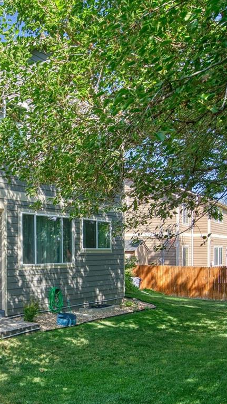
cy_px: 260
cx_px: 13
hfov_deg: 31.7
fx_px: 374
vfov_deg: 55.7
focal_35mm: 35
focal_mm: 16
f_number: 5.6
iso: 500
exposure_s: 1/400
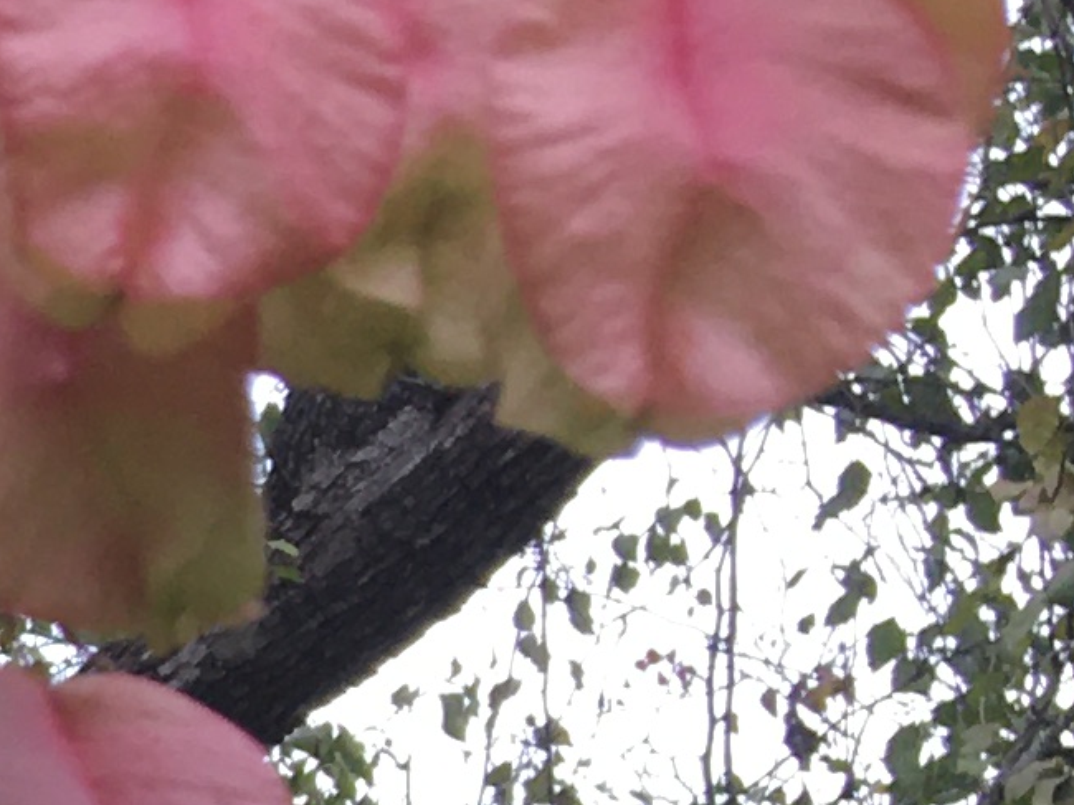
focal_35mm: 180
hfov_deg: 9.2
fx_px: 5583
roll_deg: -0.1
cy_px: 1357
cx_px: -1958
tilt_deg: +13.7
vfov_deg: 8.0
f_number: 2.2
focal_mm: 4.15
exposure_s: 1/227
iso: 25
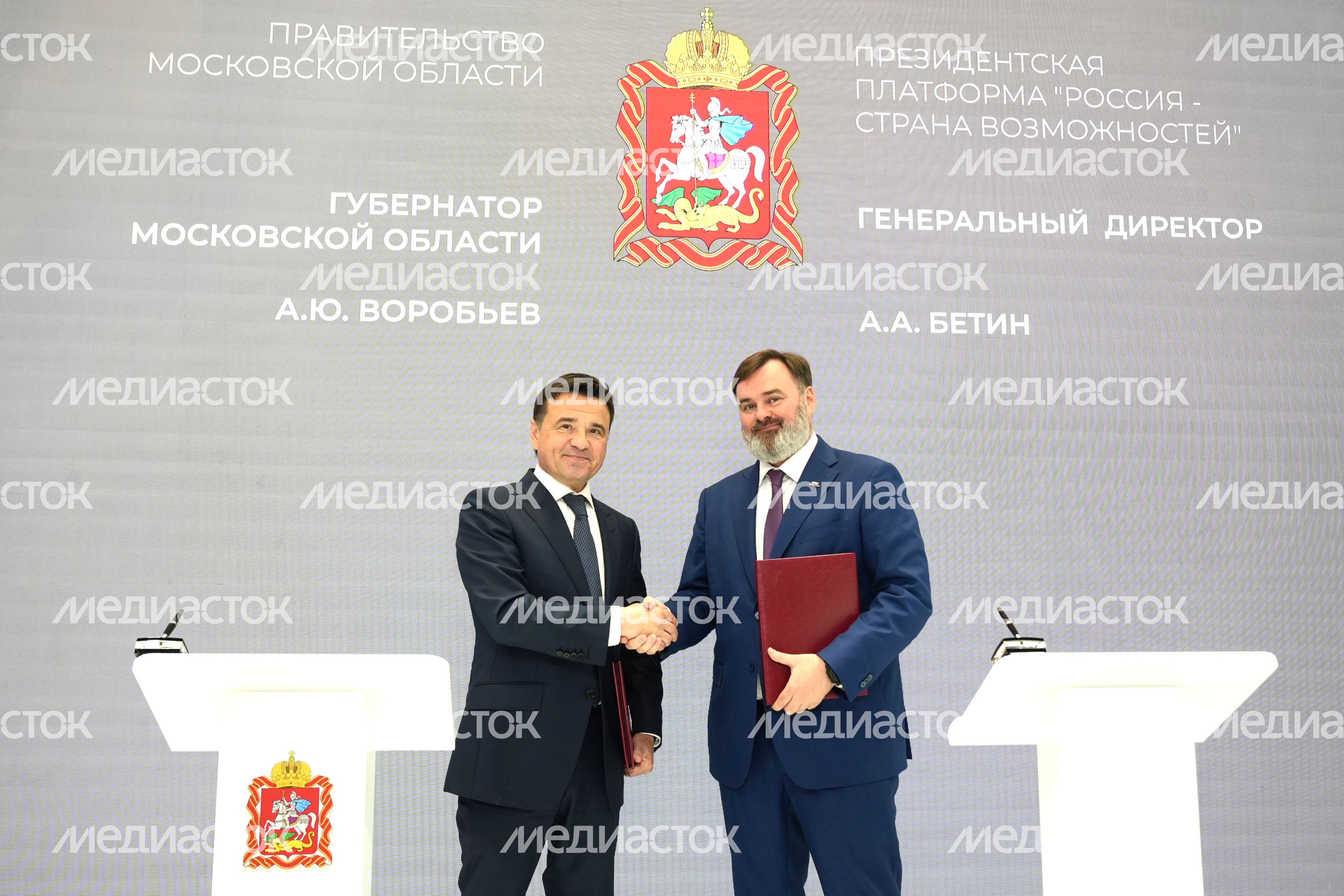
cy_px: 448
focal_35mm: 30
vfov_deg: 43.6
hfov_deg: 61.9
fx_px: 1120
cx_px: 672
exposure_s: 1/125
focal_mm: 30
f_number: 4.5
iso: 1000
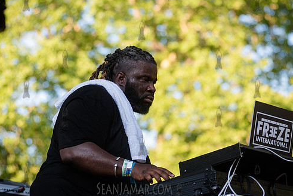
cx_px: 141
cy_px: 88
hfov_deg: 16.5
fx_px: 1010
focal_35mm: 124
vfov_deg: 11.1
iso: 400
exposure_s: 1/640
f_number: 3.2
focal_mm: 105
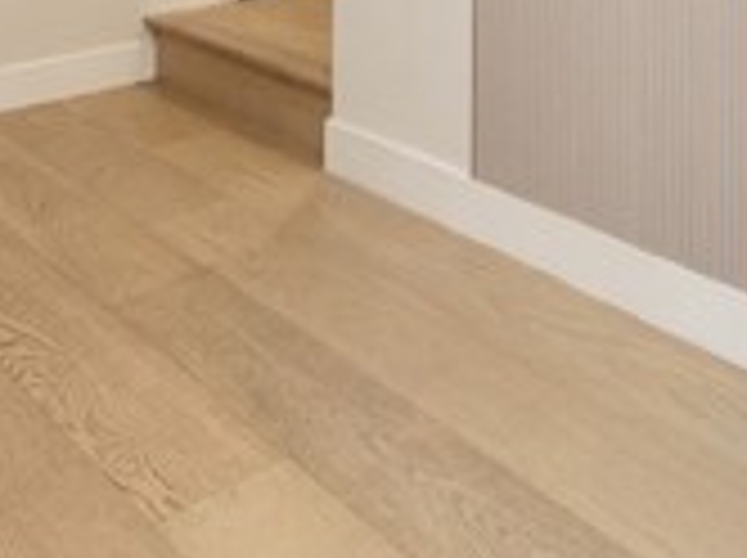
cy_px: -243
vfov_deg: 23.3
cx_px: 639
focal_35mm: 52
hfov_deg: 35.2
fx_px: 1121
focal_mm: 14
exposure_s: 1/60
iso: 500
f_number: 4
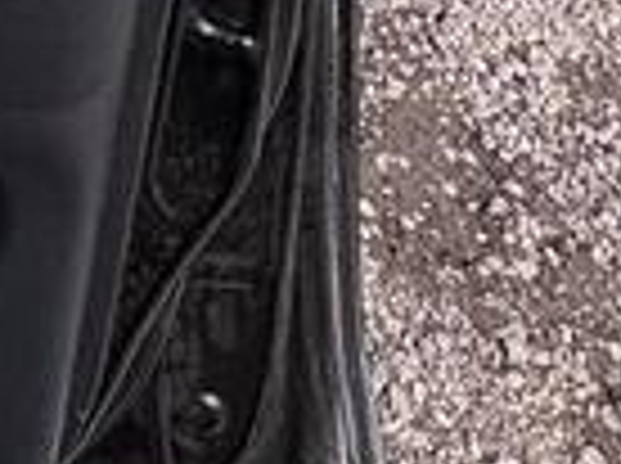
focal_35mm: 91
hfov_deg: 19.9
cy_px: -779
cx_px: -176
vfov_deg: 11.8
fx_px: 1630
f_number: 2.2
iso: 40
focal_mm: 2.22
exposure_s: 1/368
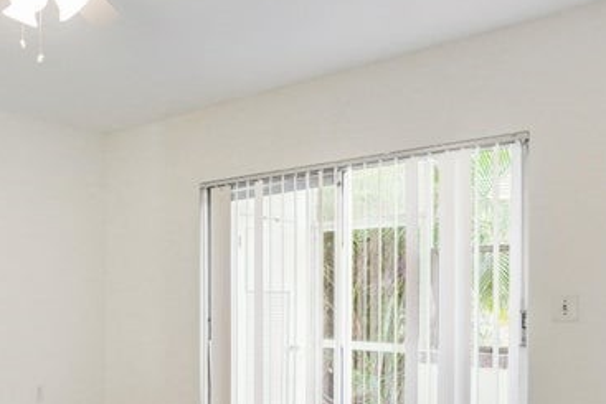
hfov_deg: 47.7
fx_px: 573
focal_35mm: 34
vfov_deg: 37.8
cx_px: 20
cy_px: 308
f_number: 4
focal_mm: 13
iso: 1600
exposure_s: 1/200
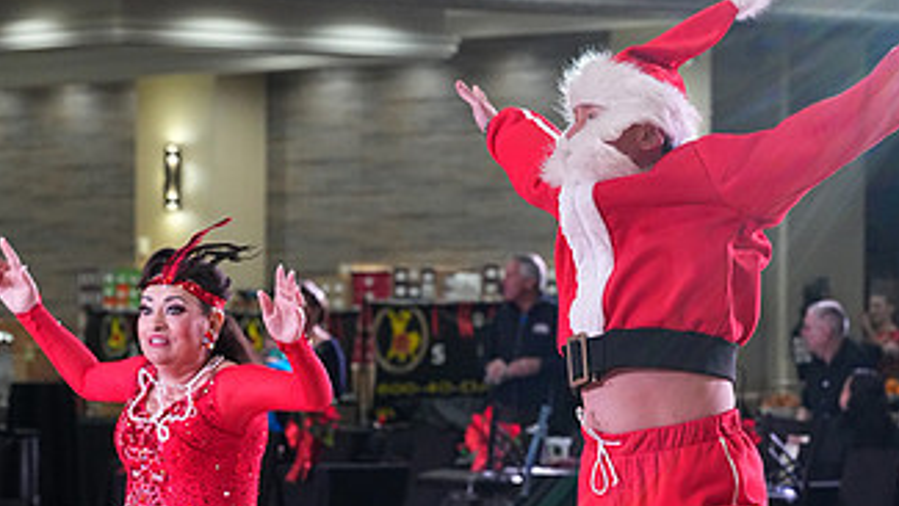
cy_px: 677
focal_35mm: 204
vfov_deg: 5.9
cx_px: 422
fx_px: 4864
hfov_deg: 10.6
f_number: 5.6
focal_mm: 109
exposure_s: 1/320
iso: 5000
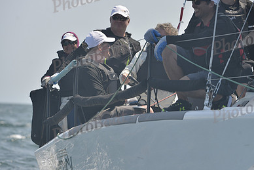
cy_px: 81
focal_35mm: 314
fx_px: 2216
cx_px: 179
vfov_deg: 4.4
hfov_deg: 6.6
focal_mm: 210
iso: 280
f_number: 6.3
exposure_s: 1/1000
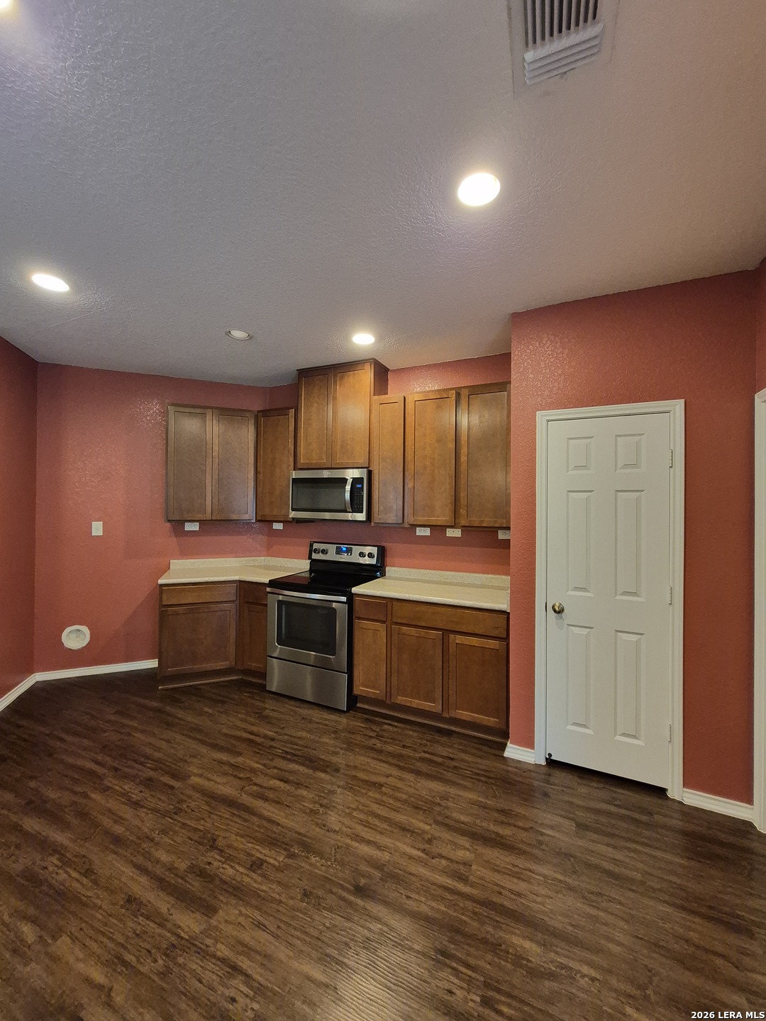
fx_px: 384
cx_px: 383
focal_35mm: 13
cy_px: 510
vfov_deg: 106.2
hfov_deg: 89.9
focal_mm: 1.74
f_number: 2.2
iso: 640
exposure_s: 1/60
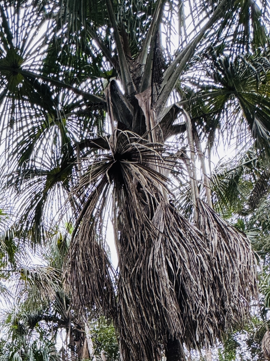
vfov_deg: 36.8
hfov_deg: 34.5
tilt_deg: +17.9
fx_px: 385
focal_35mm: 37
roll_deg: -0.1
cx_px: -10
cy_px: 445
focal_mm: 2.22
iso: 125
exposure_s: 1/99
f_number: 2.2
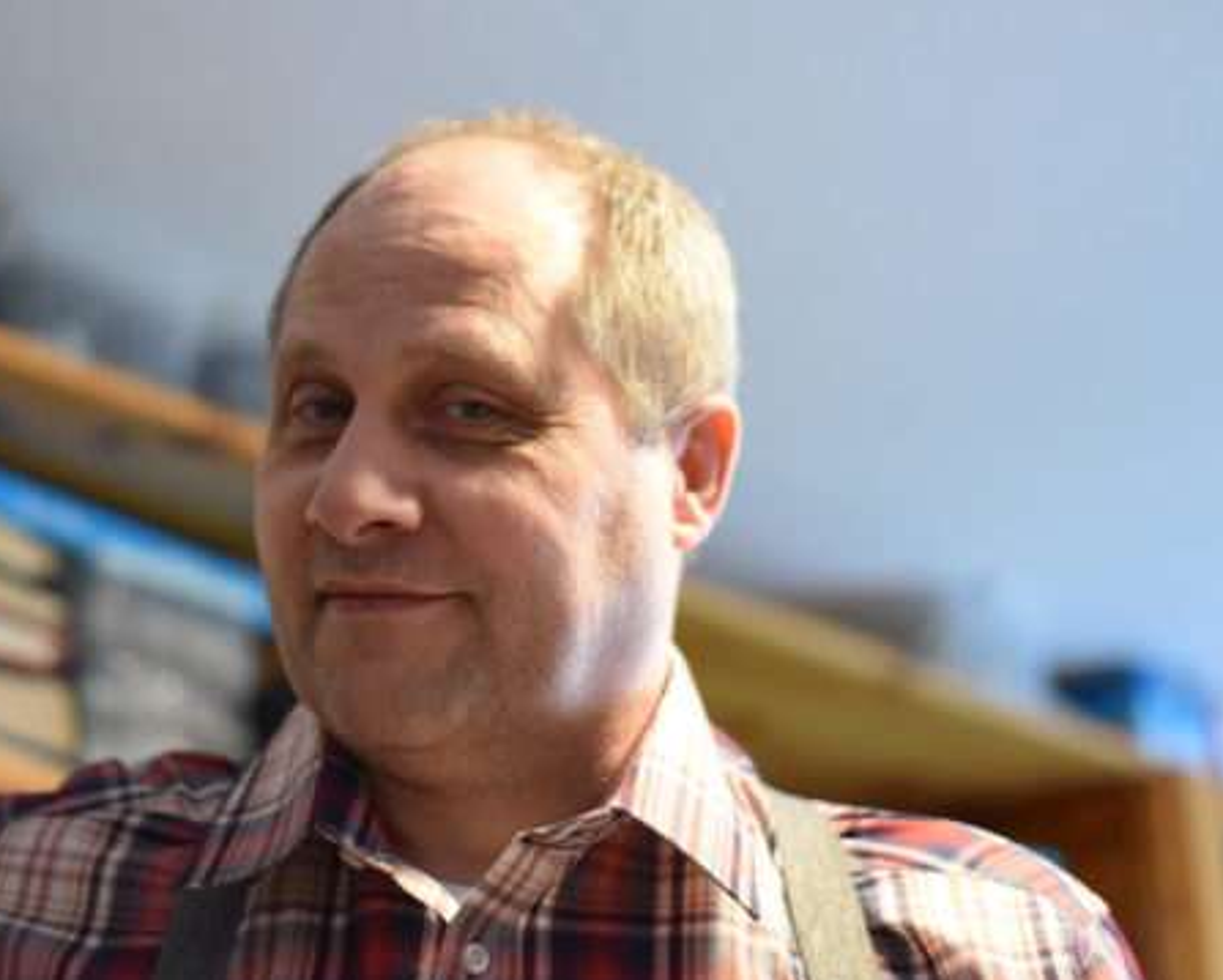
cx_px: 523
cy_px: 450
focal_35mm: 63
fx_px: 2281
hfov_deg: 30.0
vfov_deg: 24.2
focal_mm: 50
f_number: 2
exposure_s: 1/250
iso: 4500
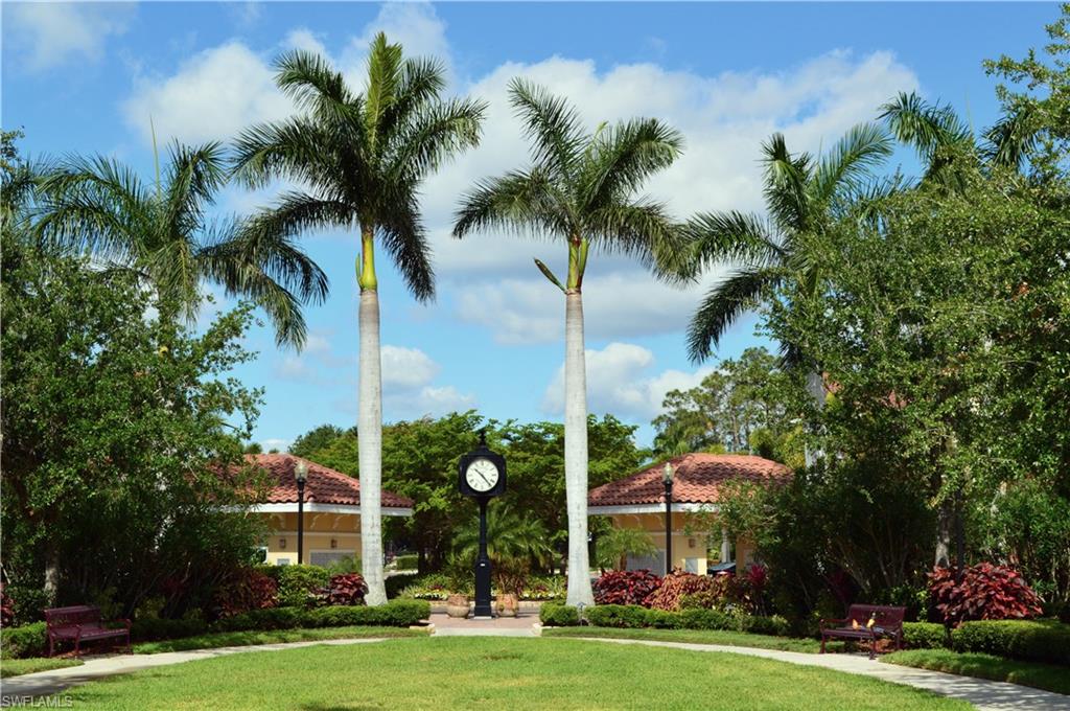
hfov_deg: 36.9
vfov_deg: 25.0
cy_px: 356
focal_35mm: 54
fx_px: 1603
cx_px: 535
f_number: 11
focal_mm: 36
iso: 320
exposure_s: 1/500
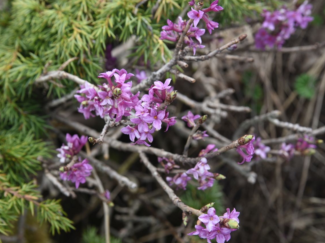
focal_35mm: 79
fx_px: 742
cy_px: 122
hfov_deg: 24.7
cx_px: 146
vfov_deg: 18.7
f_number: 10
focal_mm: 72
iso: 400
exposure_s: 1/160
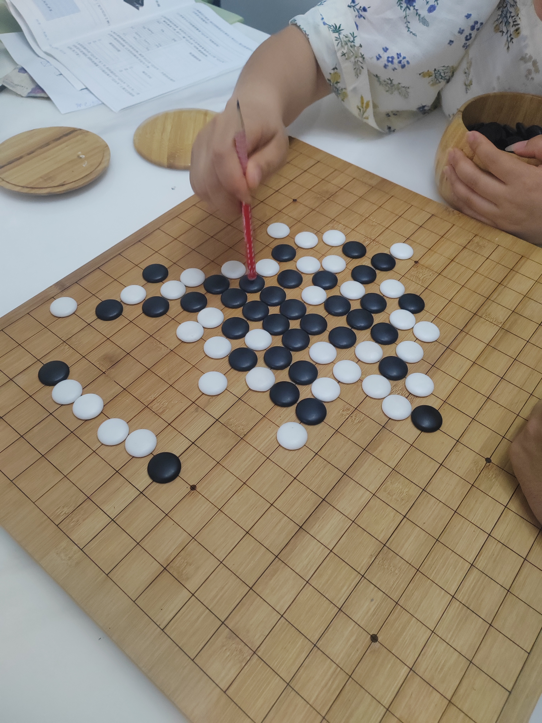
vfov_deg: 65.3
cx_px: 271
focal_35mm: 27
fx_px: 564
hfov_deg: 51.4
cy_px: 362
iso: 2500
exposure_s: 1/100
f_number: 1.9
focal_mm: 5.52
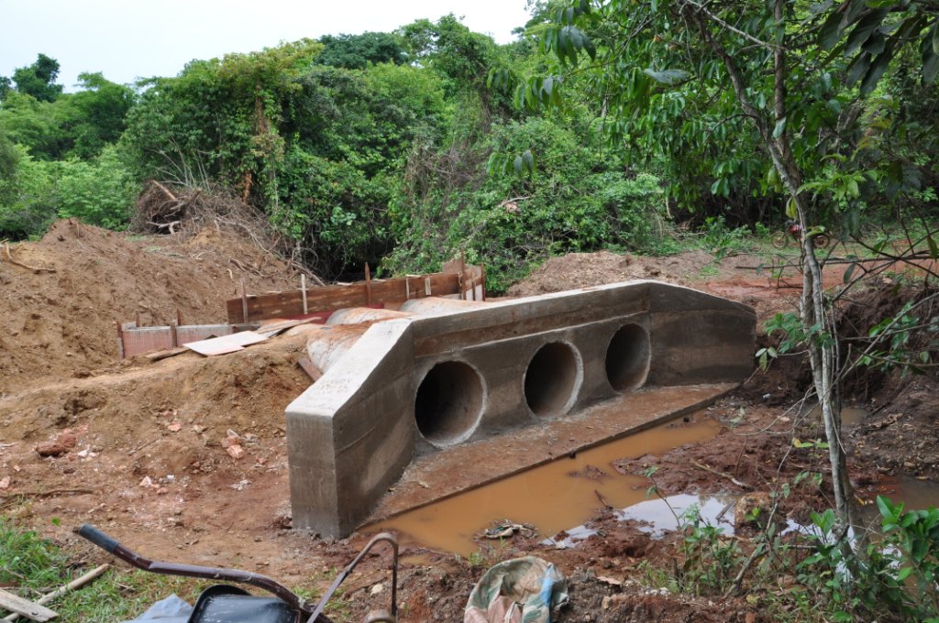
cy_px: 312
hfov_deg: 67.4
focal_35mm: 27
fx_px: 703
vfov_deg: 47.8
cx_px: 470
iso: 200
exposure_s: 1/80
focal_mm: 18
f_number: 9
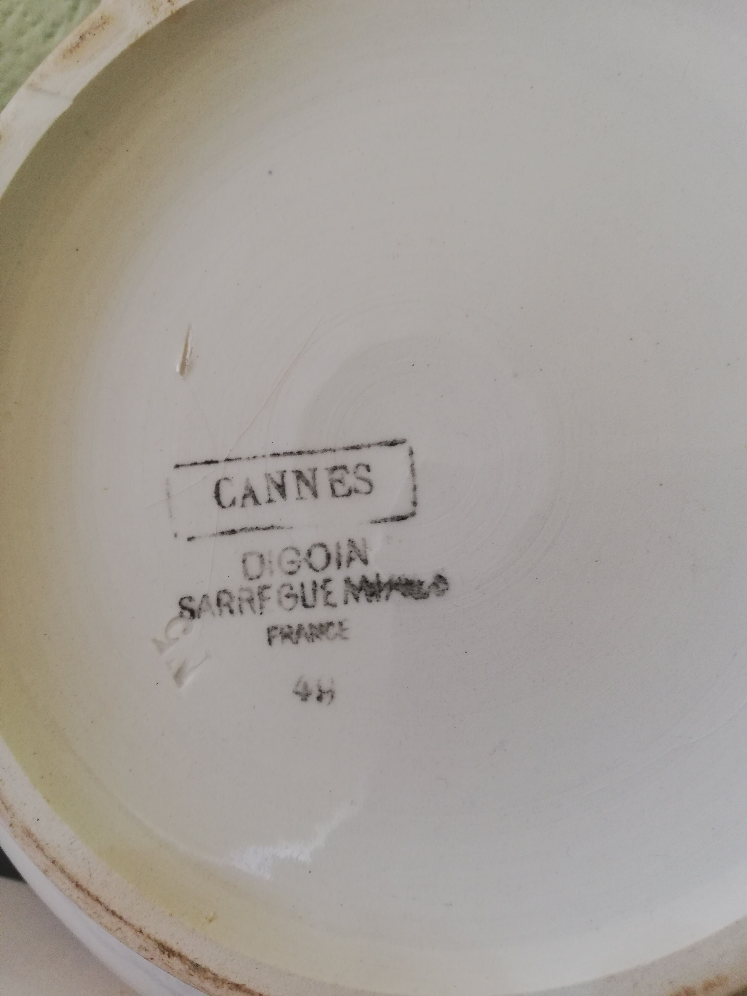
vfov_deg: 65.3
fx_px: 777
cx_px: 374
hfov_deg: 51.4
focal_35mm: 27
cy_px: 498
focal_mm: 3.81
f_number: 2.2
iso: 160
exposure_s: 1/30
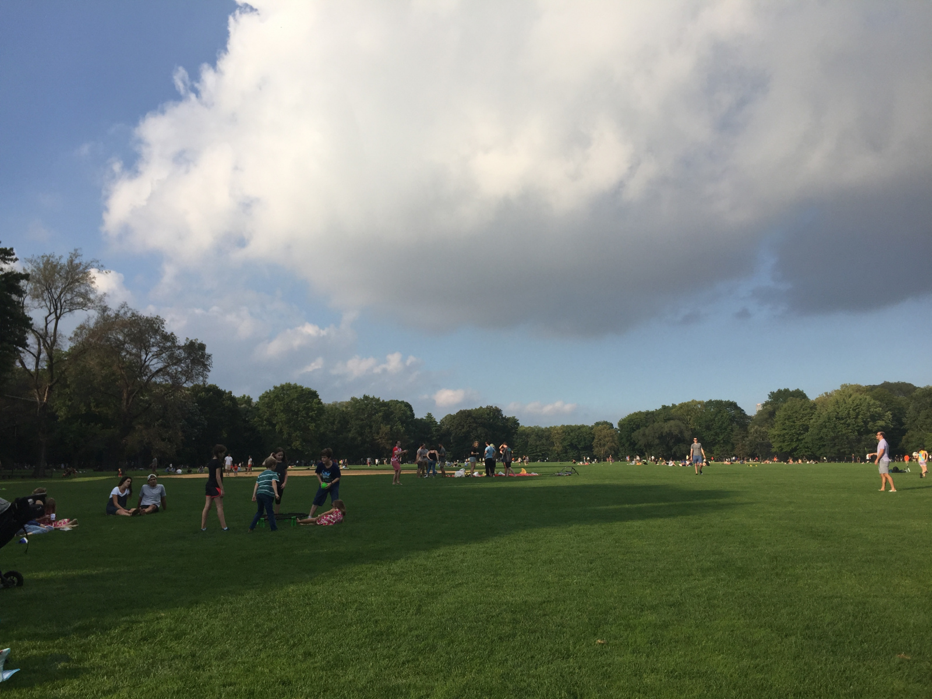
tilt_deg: +8.9
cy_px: 350
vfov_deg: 48.2
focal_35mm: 29
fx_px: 781
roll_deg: -0.5
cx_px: 466
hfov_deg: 61.7
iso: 32
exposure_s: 1/2083
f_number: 2.2
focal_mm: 4.15
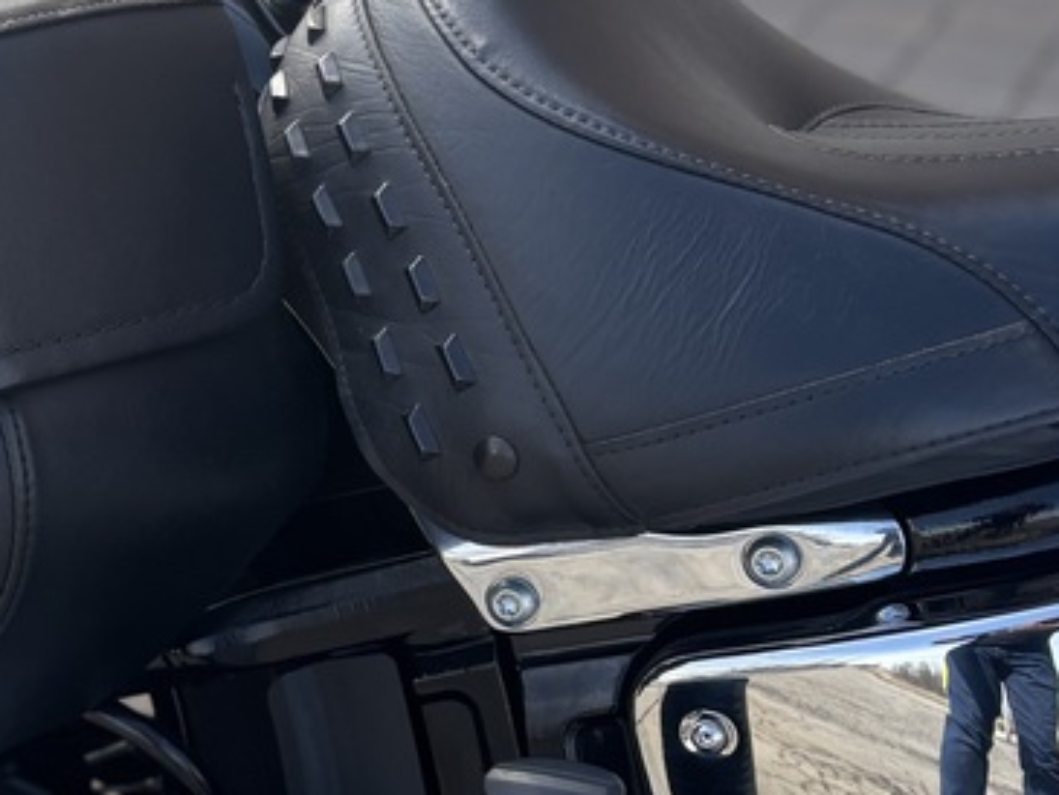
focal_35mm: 73
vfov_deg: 20.1
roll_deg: +2.3
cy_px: 496
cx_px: -229
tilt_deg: -27.6
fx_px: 2234
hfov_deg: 24.1
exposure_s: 1/837
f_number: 1.6
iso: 50
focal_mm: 5.96
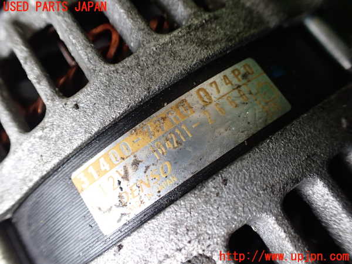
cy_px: 132
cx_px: 176
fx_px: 305
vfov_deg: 46.8
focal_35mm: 30
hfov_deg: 60.0
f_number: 2.3
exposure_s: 1/125
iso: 500
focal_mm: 5.4
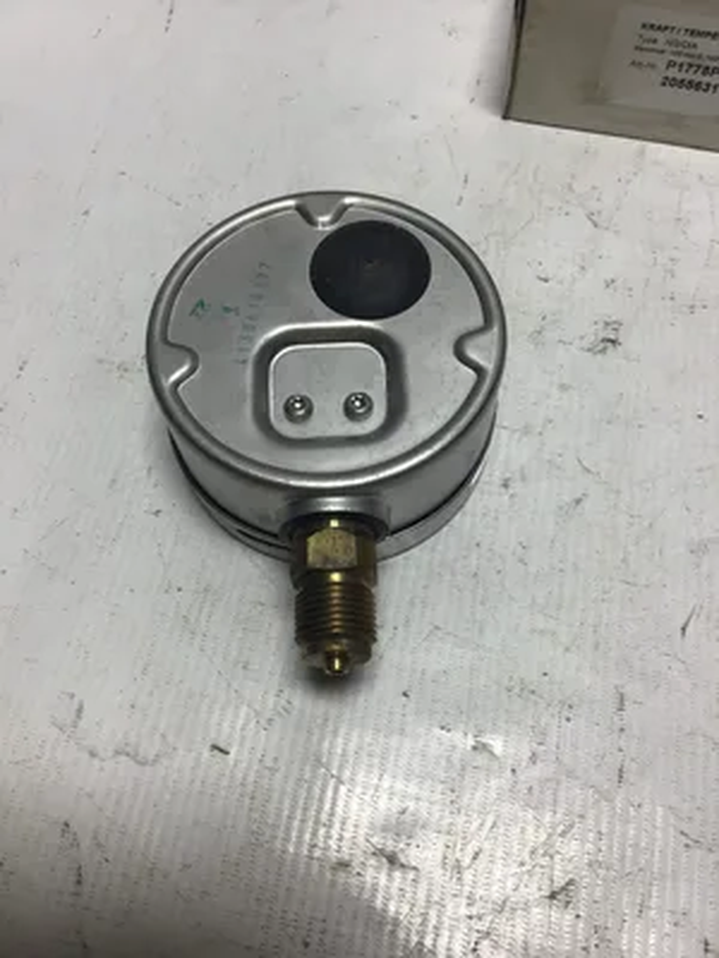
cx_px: 360
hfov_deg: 45.4
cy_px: 479
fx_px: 859
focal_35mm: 31
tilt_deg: -64.0
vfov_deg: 58.4
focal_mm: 3.3
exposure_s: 1/206
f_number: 2.4
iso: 25
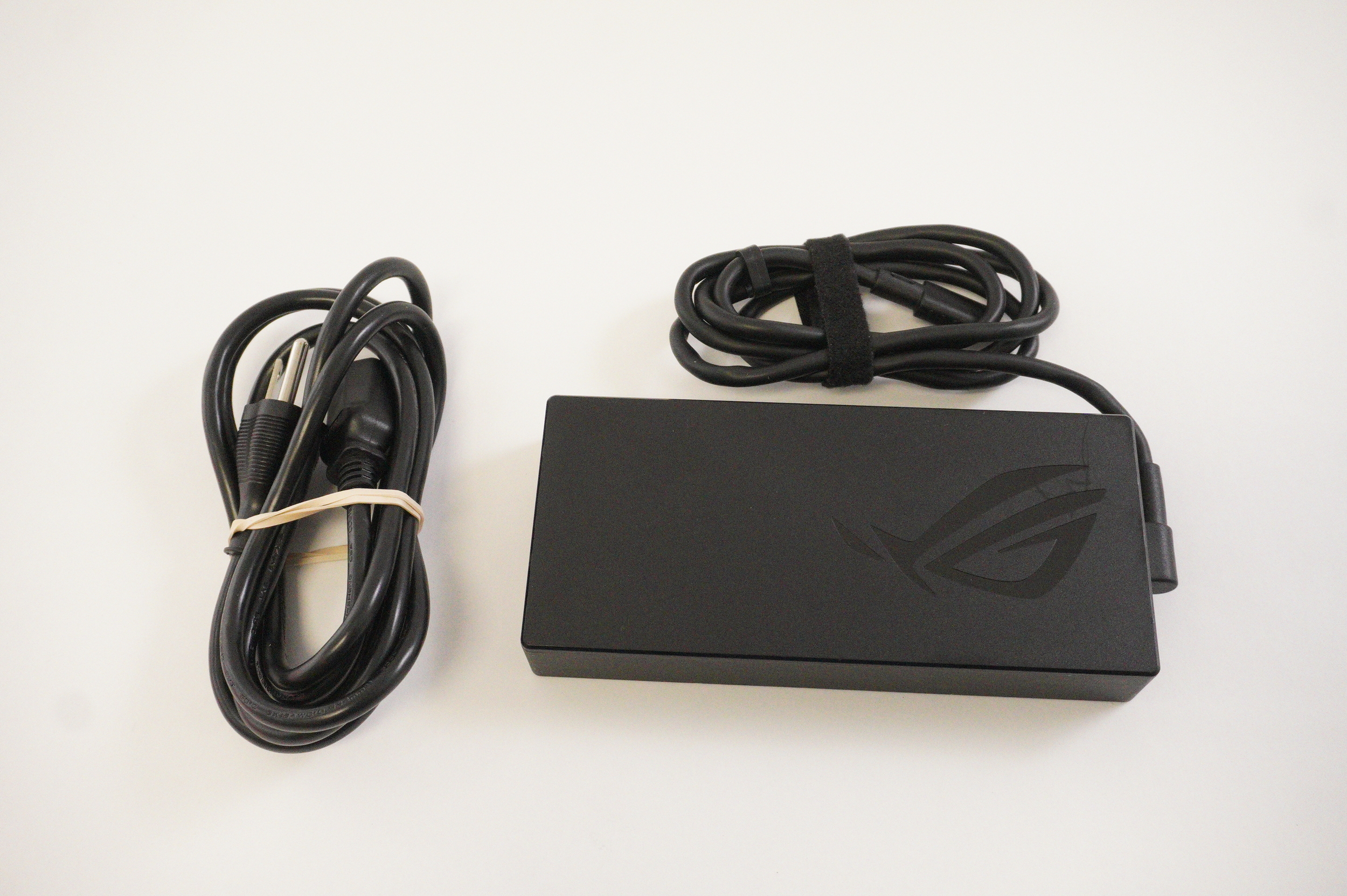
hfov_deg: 55.1
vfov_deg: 38.3
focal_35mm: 34
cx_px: 674
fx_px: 1290
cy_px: 448
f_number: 5.6
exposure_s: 1/320
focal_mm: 23
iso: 8000
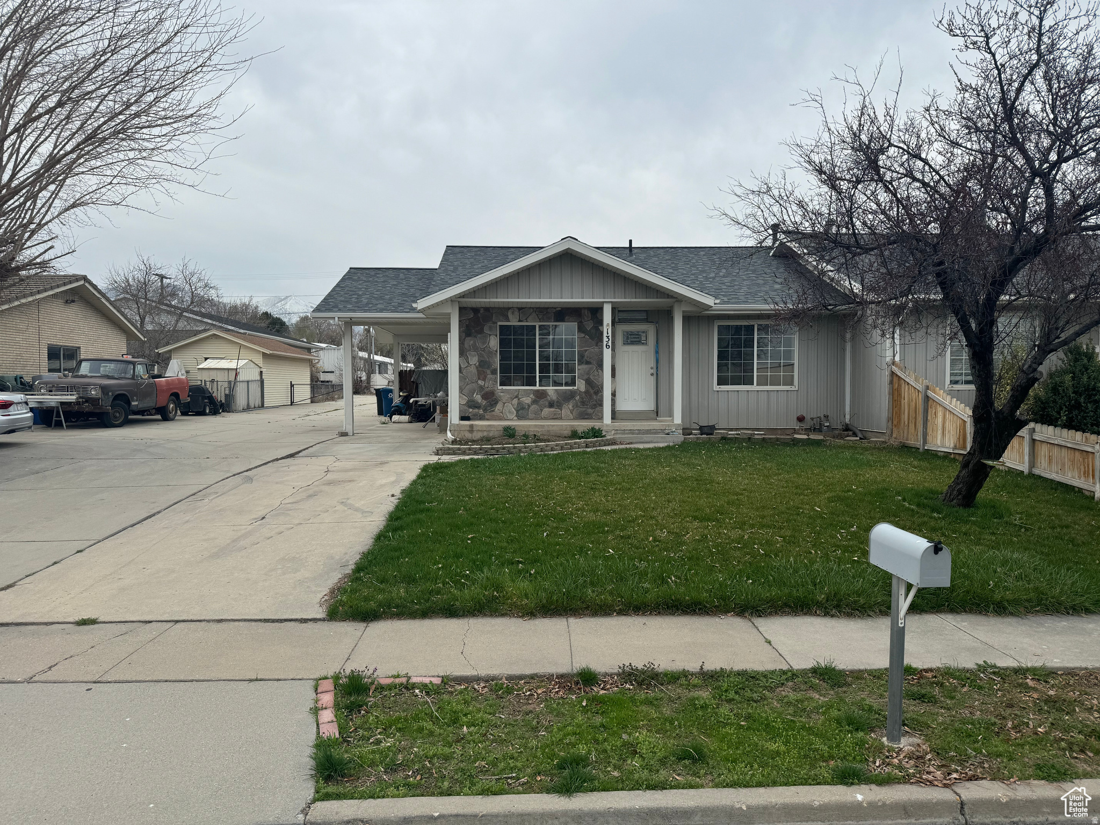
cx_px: 550
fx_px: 763
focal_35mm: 24
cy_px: 412
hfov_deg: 71.6
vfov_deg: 56.8
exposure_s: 1/3096
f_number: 1.78
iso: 80
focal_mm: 6.76
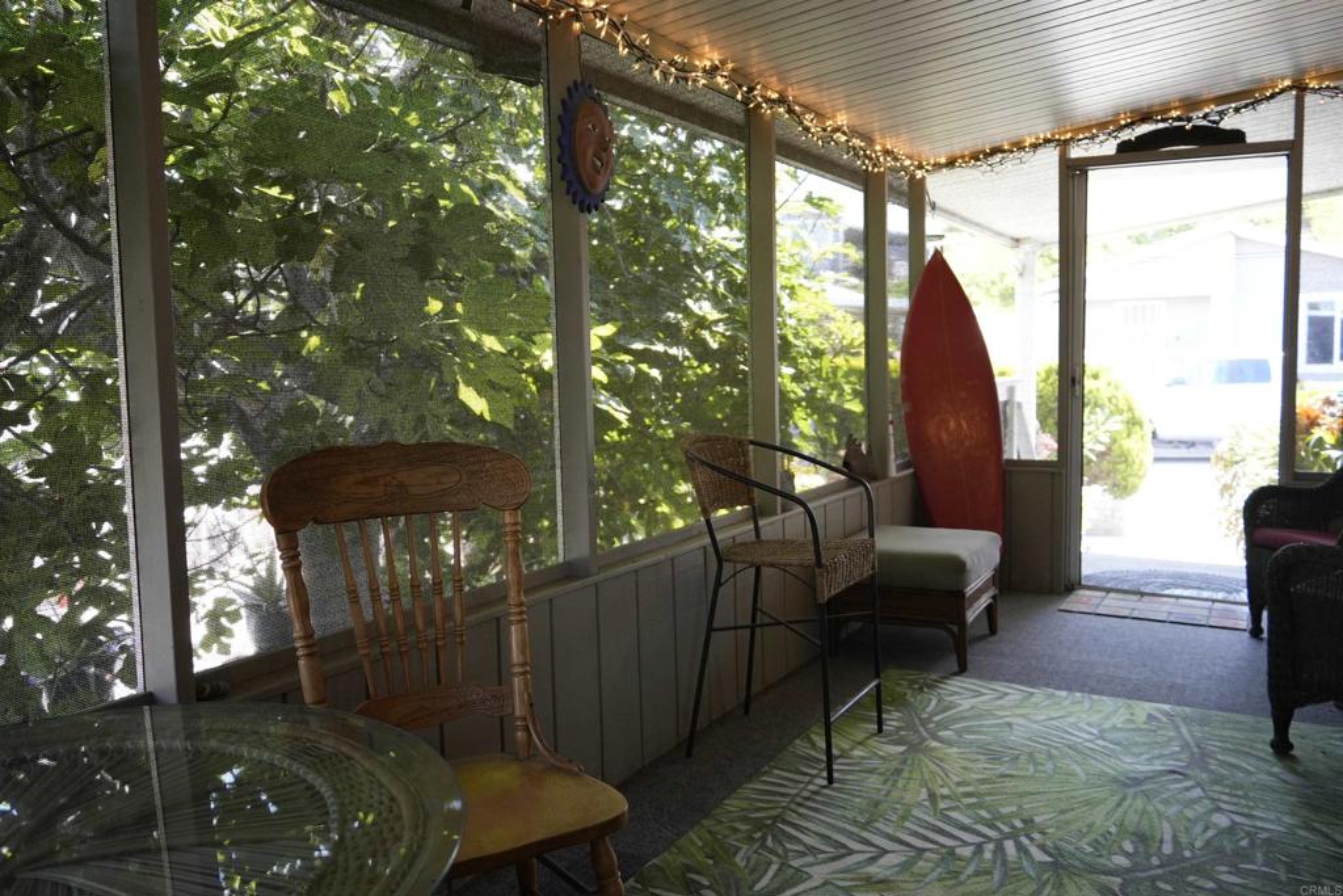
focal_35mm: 28
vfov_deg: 46.4
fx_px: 1045
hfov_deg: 65.5
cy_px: 448
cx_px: 672
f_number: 4
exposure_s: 1/160
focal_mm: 28
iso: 1600
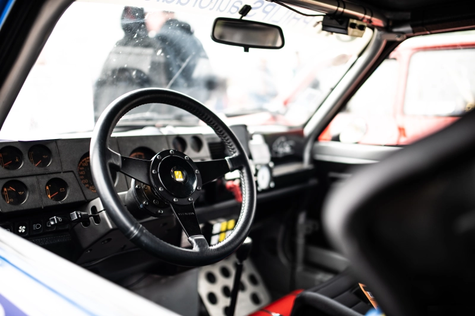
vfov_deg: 37.8
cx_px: 238
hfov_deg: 54.5
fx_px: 461
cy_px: 158
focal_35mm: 35
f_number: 1.4
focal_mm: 35
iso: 200
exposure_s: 1/200
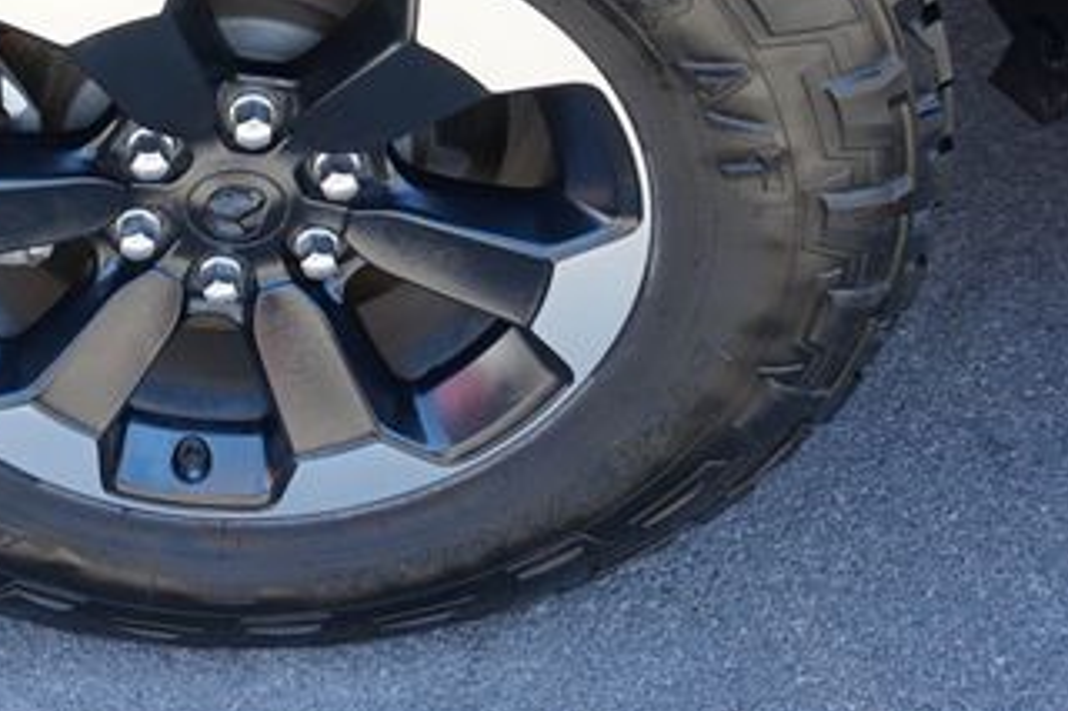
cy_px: 30
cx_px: 107
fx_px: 1423
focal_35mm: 48
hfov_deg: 38.3
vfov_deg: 26.8
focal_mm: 16
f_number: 4
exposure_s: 1/160
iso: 320
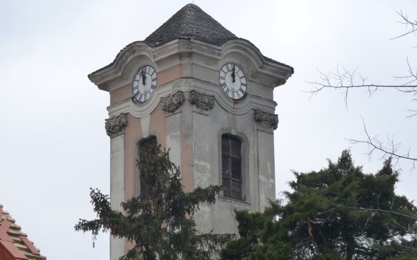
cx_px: 208
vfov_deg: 8.2
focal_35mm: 160
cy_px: 119
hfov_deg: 13.1
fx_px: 1818
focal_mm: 26.7
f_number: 5.6
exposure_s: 1/400
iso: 160
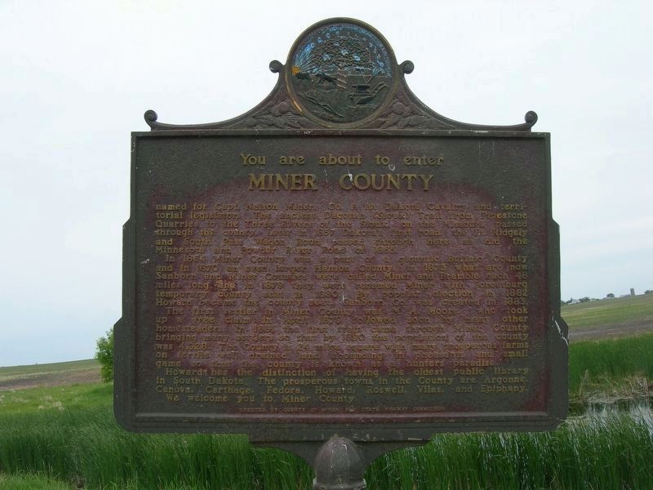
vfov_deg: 37.7
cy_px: 245
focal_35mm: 38
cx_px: 326
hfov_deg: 49.0
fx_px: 717
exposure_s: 1/264
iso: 50
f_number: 4.8
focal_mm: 7.8
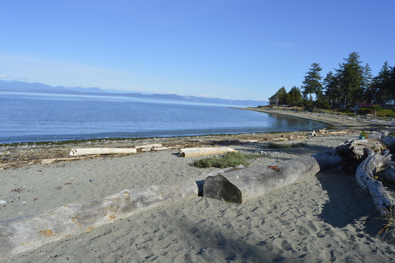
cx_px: 198
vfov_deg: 45.6
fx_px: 312
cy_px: 132
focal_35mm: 28
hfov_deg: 64.6
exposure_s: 1/250
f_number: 8
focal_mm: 19
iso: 100
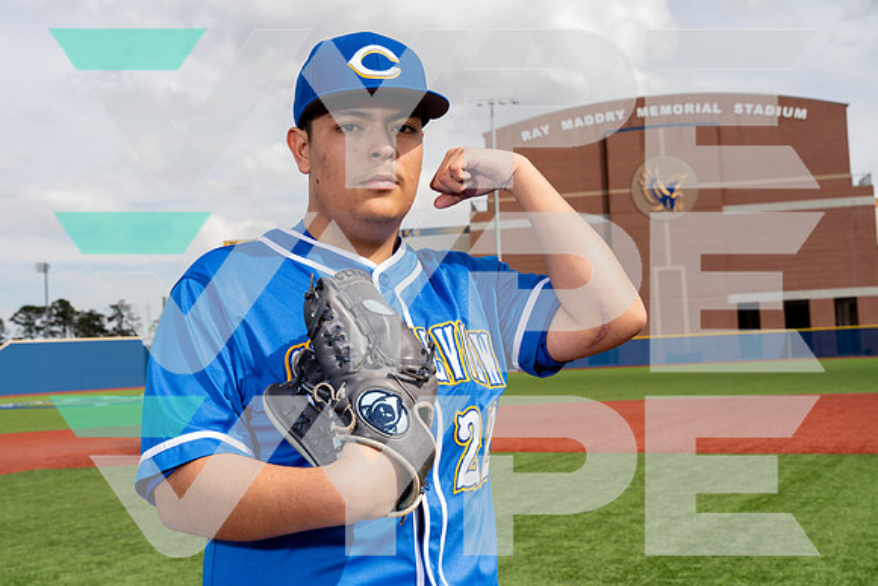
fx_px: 1025
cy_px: 293
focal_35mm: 42
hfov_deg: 46.4
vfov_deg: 31.9
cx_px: 439
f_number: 8
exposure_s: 1/250
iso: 100
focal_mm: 42
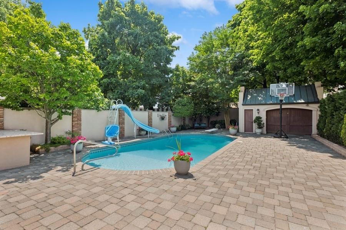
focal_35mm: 17
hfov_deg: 93.3
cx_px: 173
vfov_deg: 70.4
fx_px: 163
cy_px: 115
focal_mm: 11
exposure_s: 1/420
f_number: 9
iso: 400
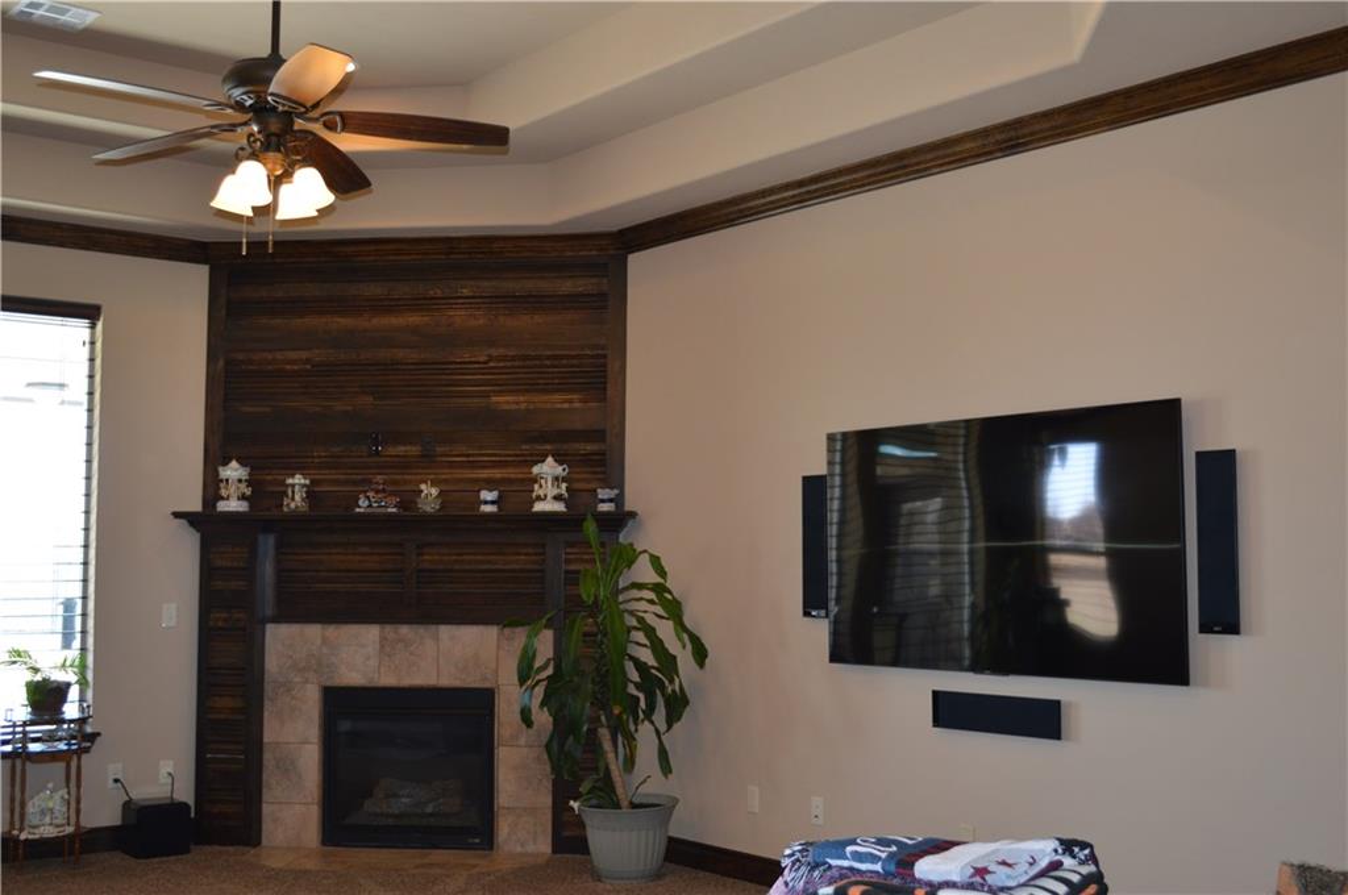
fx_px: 1458
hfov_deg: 49.6
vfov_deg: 34.1
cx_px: 674
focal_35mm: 39
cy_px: 448
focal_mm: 26
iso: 560
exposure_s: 1/60
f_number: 4.2
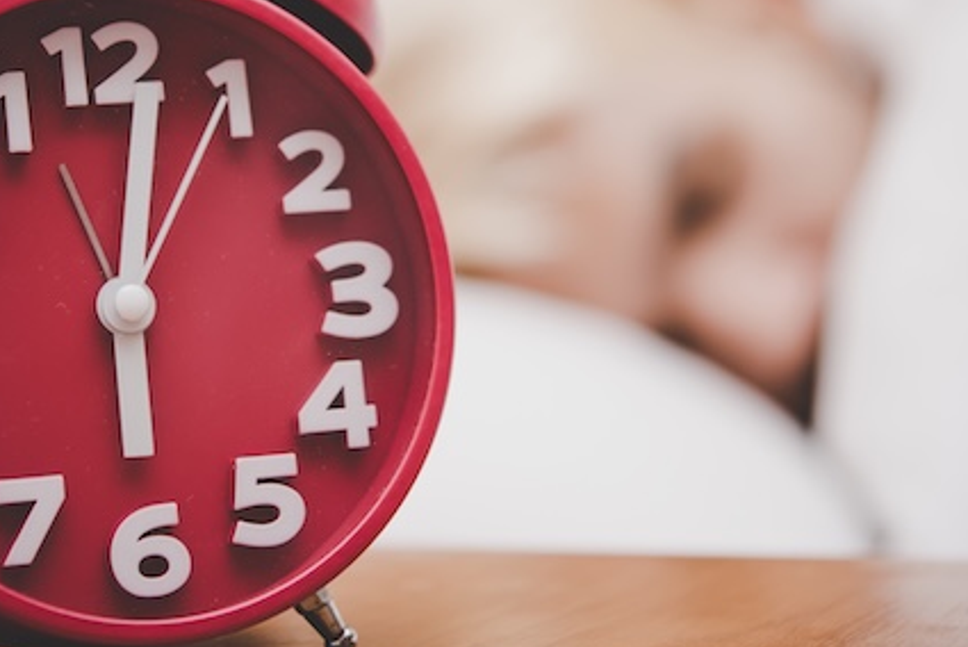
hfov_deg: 18.1
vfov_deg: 12.1
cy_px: 153
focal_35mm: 113
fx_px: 3040
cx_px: 358
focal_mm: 60
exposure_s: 1/200
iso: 200
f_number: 3.2
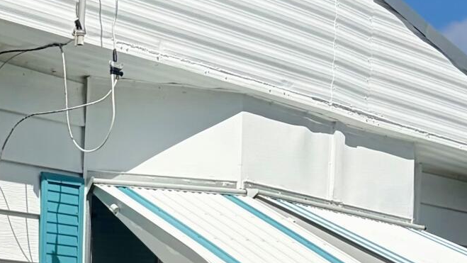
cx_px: -270
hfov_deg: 15.2
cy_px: 471
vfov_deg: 9.0
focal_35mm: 129
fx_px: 1598
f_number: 1.6
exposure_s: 1/10101
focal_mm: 5.96
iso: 50
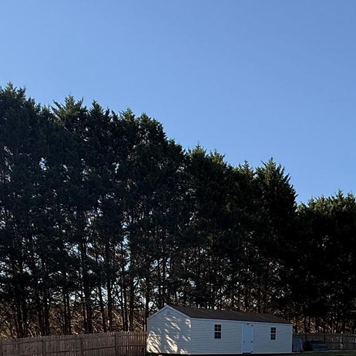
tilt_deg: -5.7
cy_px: 392
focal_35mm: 40
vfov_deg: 35.7
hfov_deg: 41.4
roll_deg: -0.7
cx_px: 235
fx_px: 465
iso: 50
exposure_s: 1/1017
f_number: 2.2
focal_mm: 2.22
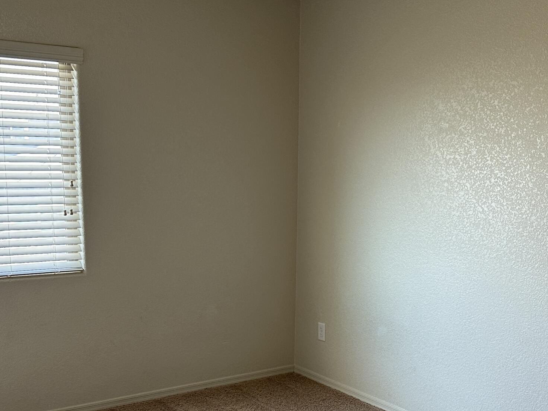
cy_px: 288
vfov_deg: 29.4
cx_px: 350
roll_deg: -1.5
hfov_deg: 38.6
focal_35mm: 49
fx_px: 776
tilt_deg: -10.8
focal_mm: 6.86
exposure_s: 1/120
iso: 200
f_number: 1.78
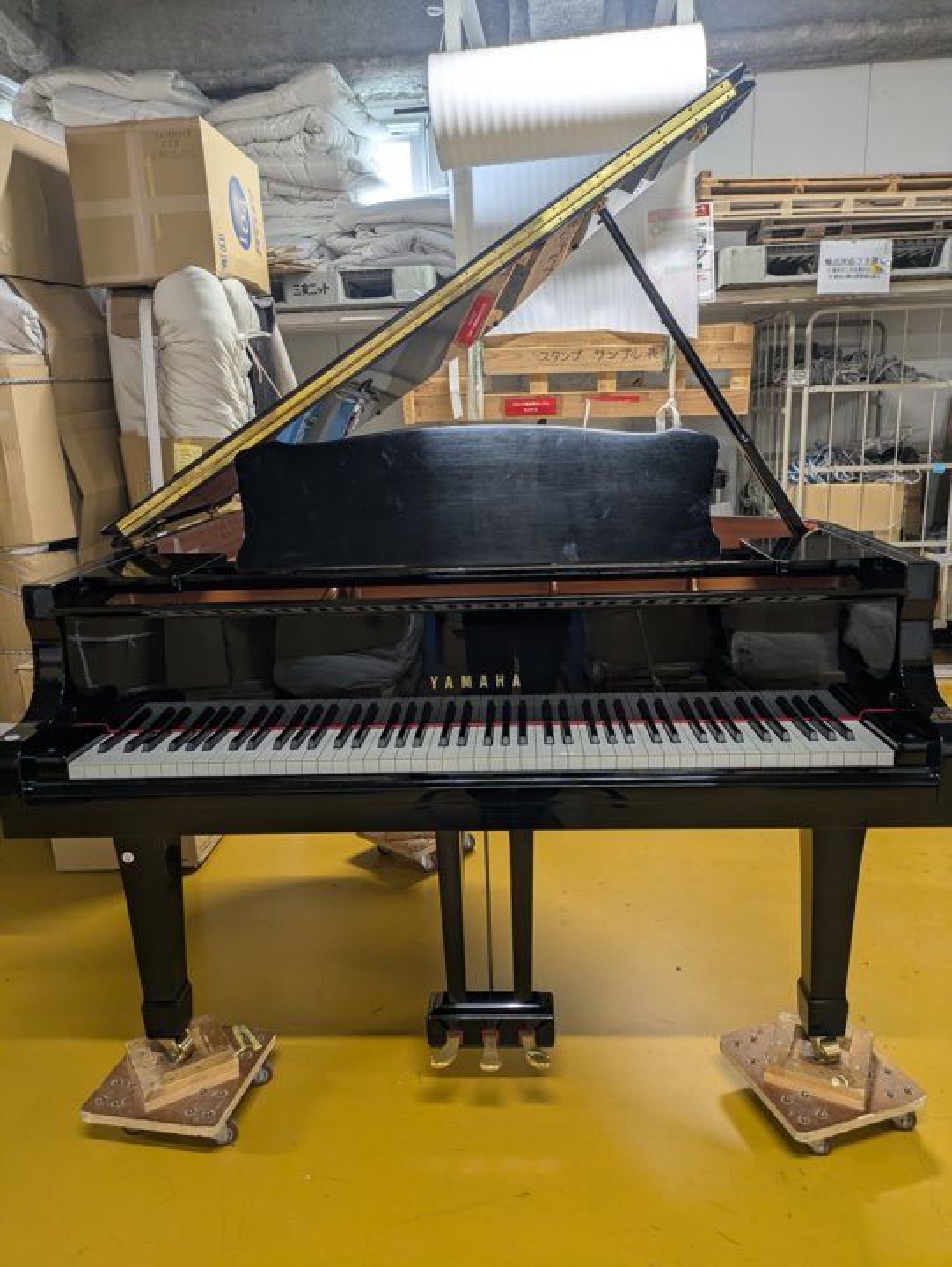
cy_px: 634
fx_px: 916
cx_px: 476
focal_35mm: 25
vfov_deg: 69.4
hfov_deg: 54.9
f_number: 1.89
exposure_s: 1/24
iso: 52
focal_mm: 5.43
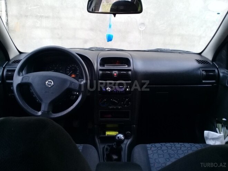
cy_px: 86
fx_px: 204
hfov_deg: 58.4
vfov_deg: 45.4
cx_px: 114
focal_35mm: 31
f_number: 2.2
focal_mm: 3.3
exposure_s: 1/33
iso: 100
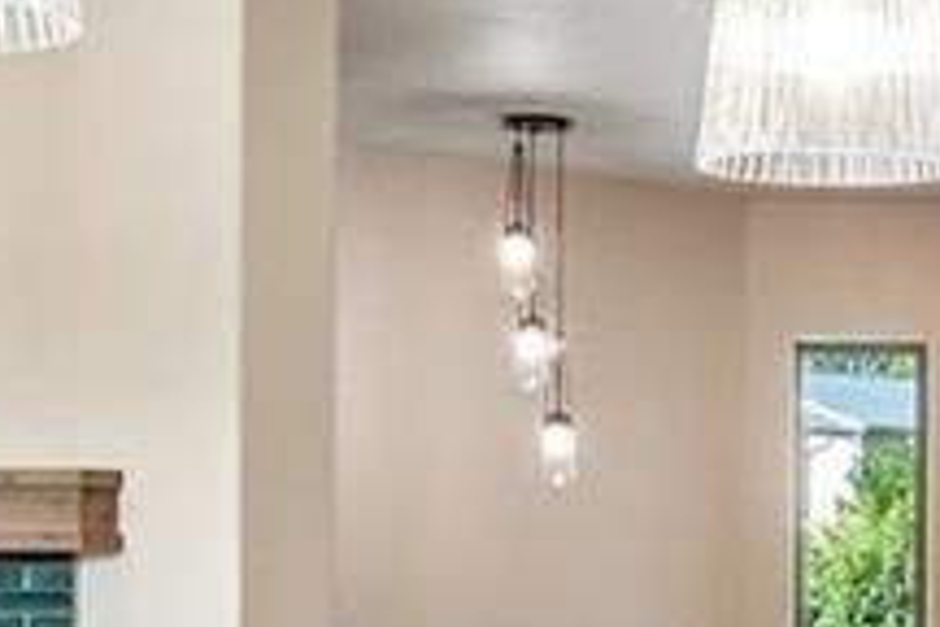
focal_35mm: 111
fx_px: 2898
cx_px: 1471
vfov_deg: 12.3
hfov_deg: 16.5
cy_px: 562
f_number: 8
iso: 400
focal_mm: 10
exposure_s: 1/40
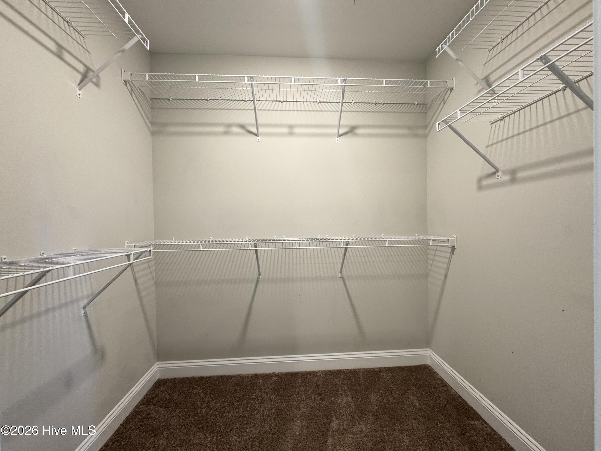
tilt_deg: -0.9
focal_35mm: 14
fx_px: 243
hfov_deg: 102.1
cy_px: 226
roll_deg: +1.0
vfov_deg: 85.7
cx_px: 300
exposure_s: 1/60
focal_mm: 2.22
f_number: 2.2
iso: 200
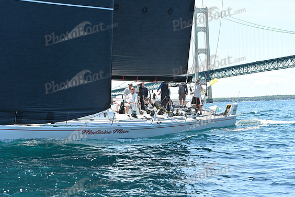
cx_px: 145
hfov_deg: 28.1
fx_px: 590
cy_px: 100
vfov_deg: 18.9
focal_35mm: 72
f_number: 5
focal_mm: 70
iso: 320
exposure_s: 1/1000
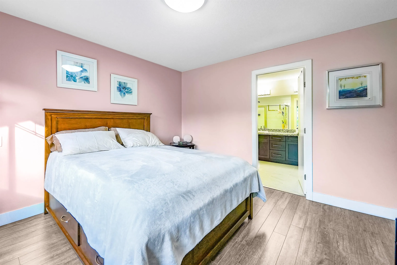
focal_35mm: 14
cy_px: 132
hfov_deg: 104.2
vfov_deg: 81.3
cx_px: 198
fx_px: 154
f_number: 9
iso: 640
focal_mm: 14
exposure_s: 1/80
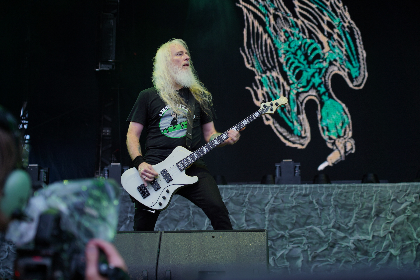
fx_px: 770
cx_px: 210
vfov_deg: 20.6
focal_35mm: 66
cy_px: 140
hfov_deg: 30.5
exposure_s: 1/125
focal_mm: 66
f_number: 4
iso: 160
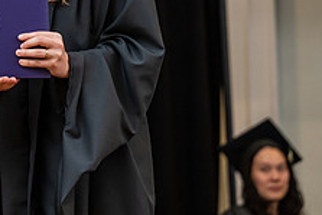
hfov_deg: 7.9
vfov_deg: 5.3
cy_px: -11
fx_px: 2300
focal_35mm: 257
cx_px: -75
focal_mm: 99
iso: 1600
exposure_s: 1/200
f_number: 3.5
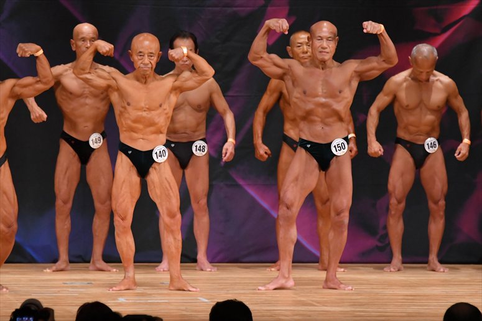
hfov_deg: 6.9
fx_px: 4015
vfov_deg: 4.6
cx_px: 241
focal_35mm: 300
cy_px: 160
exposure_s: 1/400
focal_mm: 200
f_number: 5.6
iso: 4500
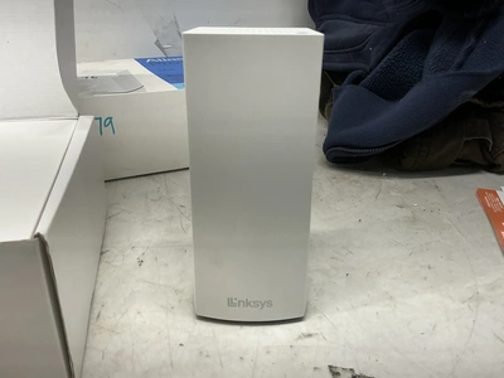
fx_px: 408
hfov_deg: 63.4
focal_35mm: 28
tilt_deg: -24.5
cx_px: 252
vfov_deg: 49.7
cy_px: 189
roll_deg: -1.1
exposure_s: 1/120
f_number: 1.8
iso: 32
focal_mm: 3
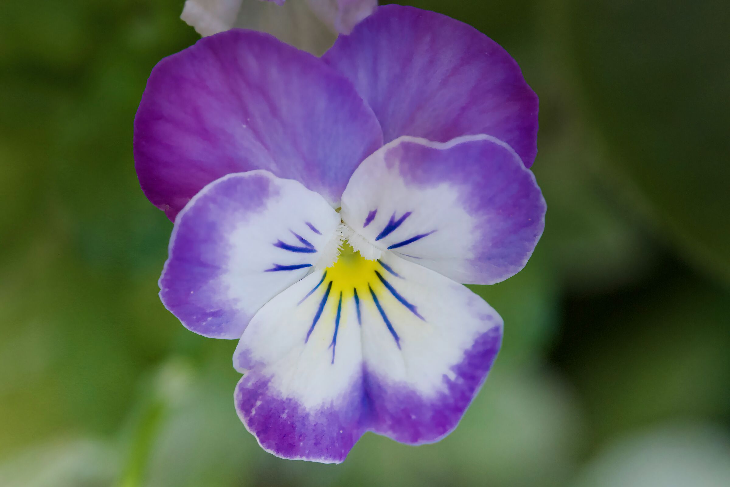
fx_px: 2433
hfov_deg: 17.1
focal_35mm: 120
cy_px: 244
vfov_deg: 11.4
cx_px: 365
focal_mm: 80
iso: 3200
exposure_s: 1/250
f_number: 9
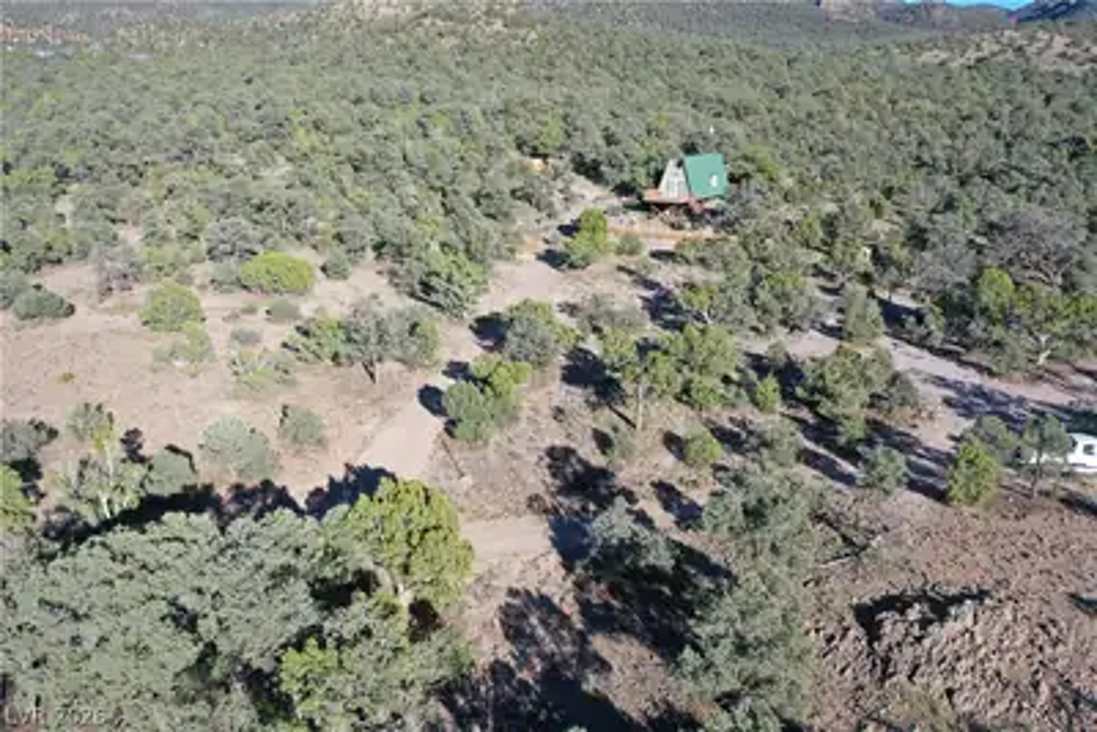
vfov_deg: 46.4
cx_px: 548
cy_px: 366
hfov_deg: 65.5
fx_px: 853
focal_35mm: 28
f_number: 2.8
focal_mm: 10.26
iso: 100
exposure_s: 1/320
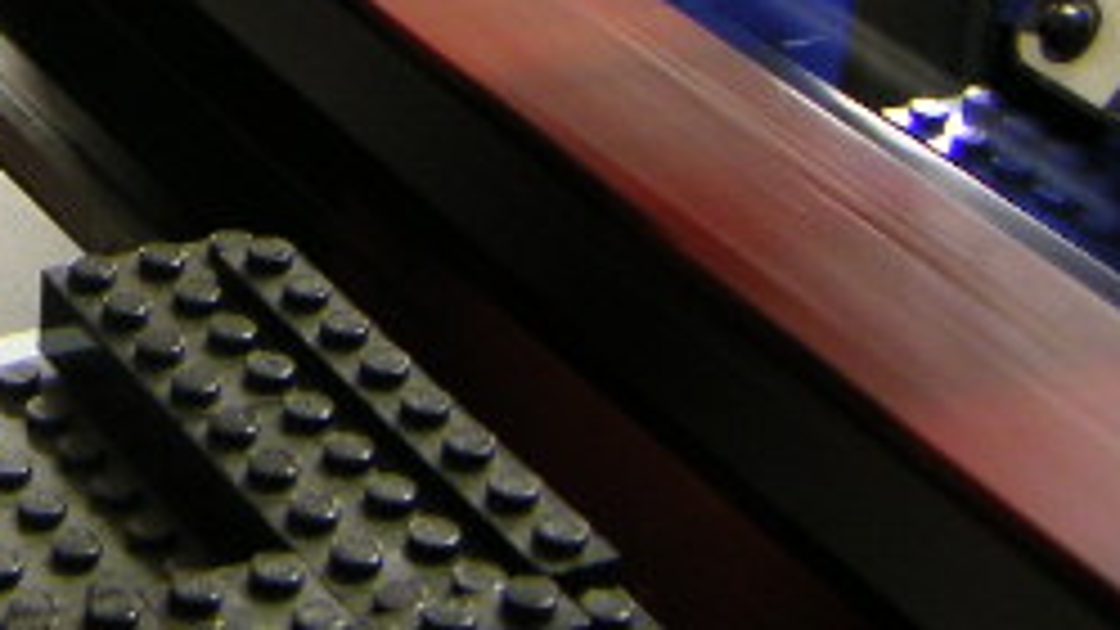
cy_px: 54
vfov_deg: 10.8
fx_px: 3326
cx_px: -207
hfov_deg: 18.2
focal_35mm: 112
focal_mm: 5.3
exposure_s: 1/3
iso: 100
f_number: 2.9
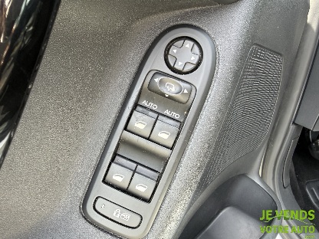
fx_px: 221
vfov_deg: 56.8
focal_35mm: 24
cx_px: 160
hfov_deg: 71.6
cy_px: 120
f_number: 2.2
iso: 80
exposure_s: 1/99
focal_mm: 2.22
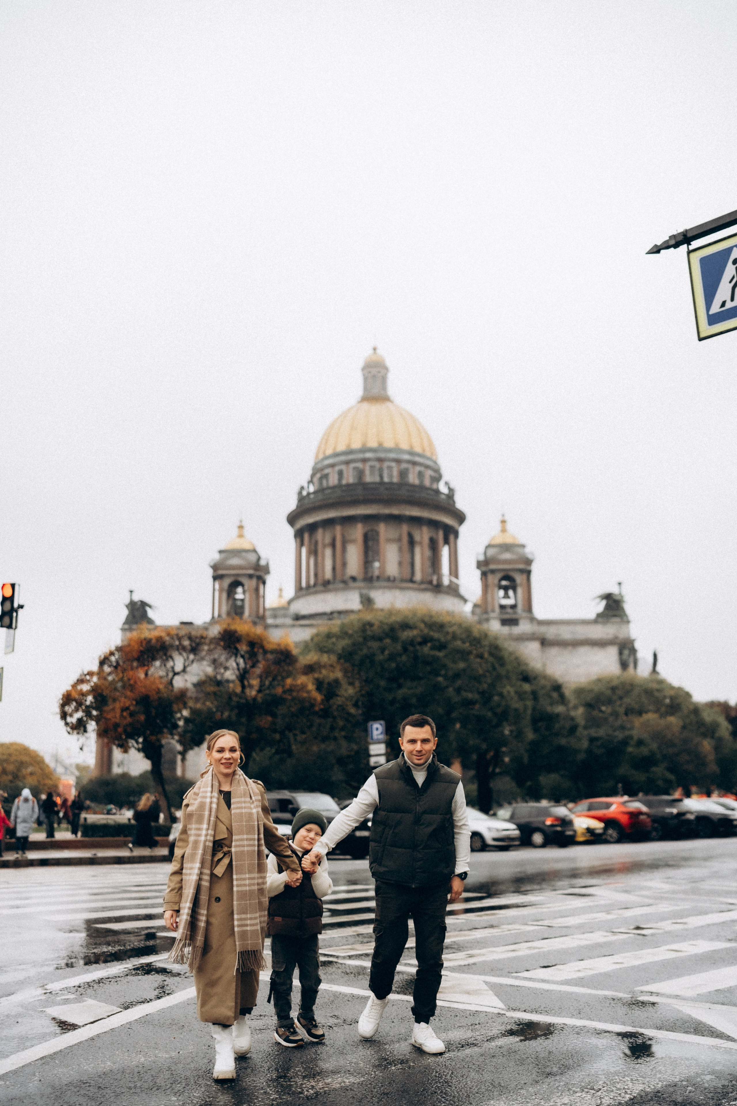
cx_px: 368
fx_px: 1075
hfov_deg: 37.9
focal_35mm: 35
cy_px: 553
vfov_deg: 54.4
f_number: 1.4
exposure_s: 1/6400
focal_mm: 35
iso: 800
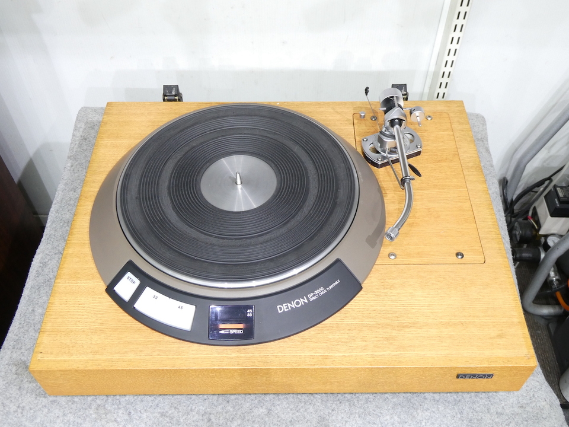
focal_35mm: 35
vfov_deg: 40.7
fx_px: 575
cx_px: 284
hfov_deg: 52.6
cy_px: 214
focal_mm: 6.3
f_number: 3.7
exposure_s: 1/10
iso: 200
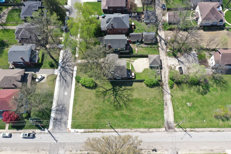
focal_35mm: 28
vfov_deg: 46.4
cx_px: 116
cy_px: 77
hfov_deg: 65.5
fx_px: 180
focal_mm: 10.26
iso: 100
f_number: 5
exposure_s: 1/320
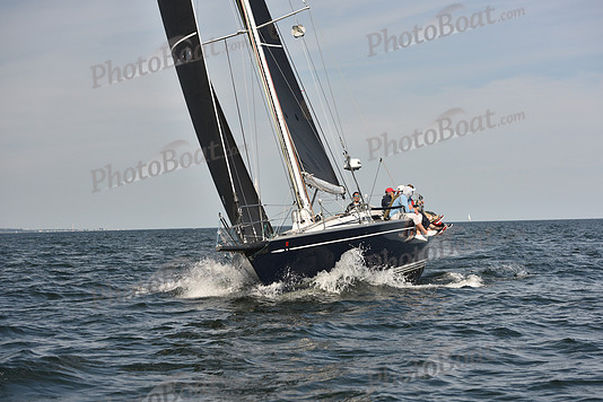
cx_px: 308
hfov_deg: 26.7
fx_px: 1273
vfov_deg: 17.9
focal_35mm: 76
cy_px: 206
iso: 250
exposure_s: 1/1250
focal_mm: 70
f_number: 4.5
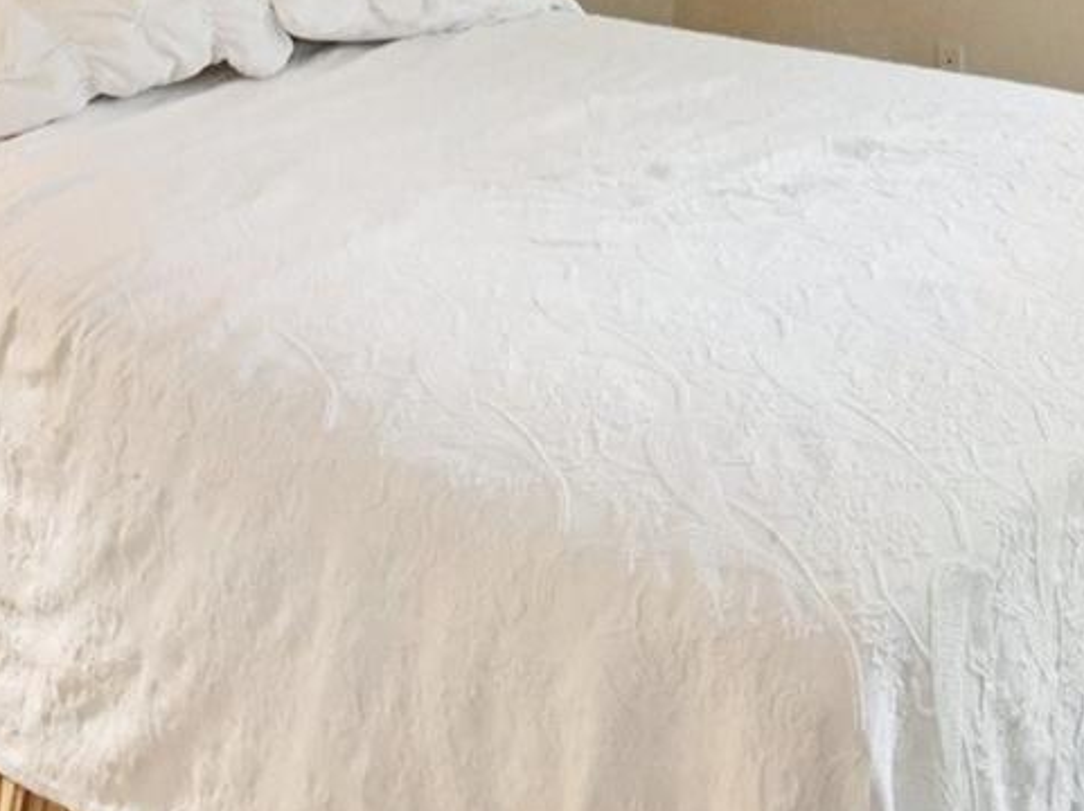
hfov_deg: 39.7
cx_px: 563
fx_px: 1502
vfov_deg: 25.2
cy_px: -304
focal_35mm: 48
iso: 3200
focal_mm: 10
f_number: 8
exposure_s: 1/30
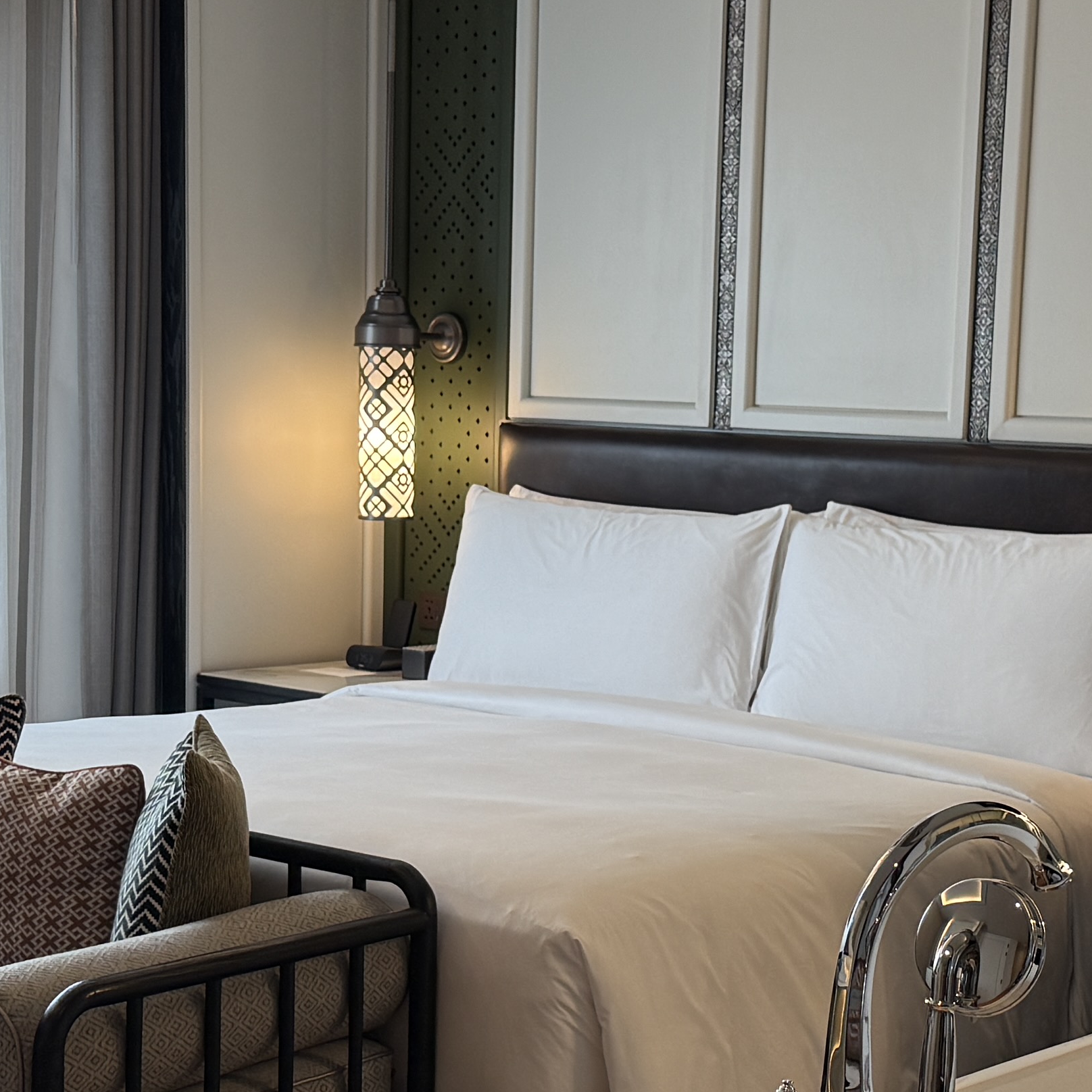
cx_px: 609
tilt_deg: -7.8
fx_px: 2677
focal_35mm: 75
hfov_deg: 23.0
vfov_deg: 23.0
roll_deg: -1.9
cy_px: 729
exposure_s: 1/100
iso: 125
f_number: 1.78
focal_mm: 6.76
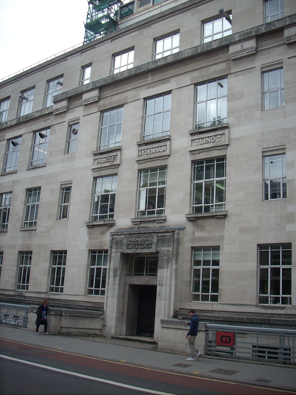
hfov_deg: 38.7
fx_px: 422
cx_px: 148
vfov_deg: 50.1
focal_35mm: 37
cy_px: 198
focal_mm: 6.2
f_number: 2.8
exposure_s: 1/210
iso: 64
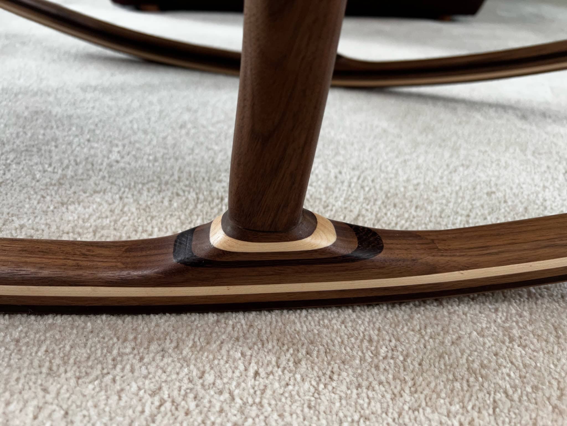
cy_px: 213
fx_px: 426
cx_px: 284
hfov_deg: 67.3
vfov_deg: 53.1
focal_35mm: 26
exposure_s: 1/74
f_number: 1.5
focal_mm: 5.7
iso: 125
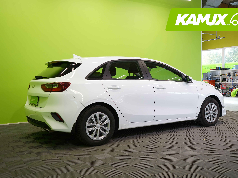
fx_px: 248
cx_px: 132
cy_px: 89
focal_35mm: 36
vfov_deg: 39.7
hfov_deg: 51.3
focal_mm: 33
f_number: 5.6
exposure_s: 1/30
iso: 400
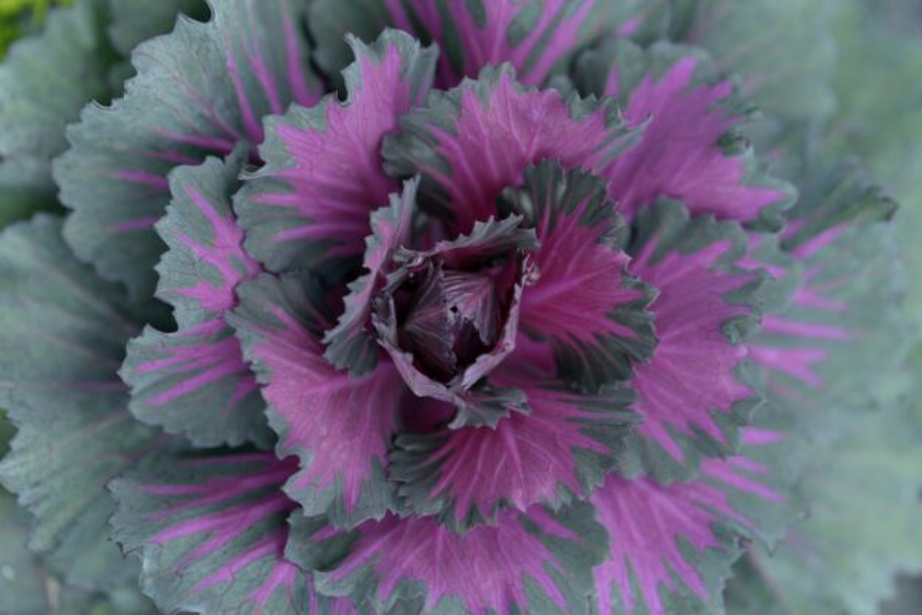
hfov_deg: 19.5
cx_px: 461
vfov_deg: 13.0
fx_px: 2690
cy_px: 308
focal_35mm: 105
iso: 200
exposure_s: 1/80
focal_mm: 105
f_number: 5
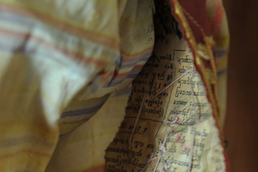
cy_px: 252
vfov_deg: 3.6
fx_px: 2707
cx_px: -26
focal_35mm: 378
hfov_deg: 5.4
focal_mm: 120
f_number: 4.5
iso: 200
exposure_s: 1/5
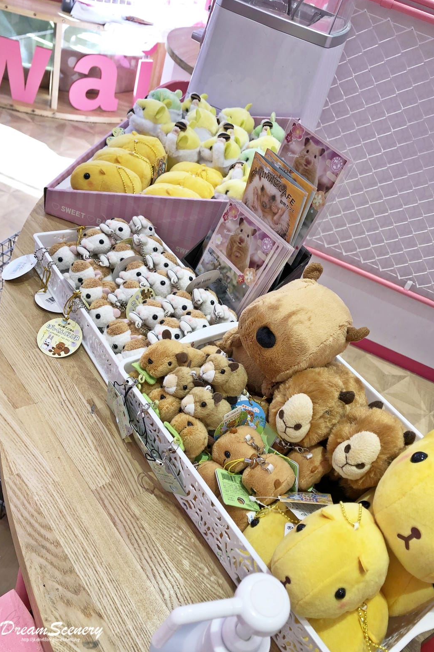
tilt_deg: -39.0
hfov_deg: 43.6
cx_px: 236
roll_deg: -21.2
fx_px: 543
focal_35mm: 30
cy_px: 317
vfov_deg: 61.9
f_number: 1.8
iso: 25
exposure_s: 1/100
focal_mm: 3.99
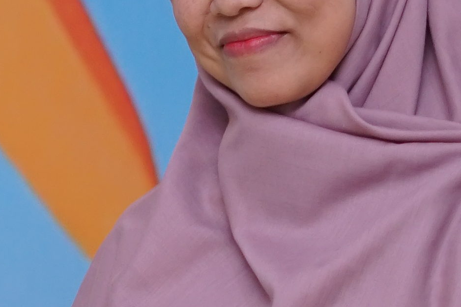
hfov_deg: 6.4
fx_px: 4097
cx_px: -114
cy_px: 63
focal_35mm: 320
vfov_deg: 4.3
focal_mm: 50
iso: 400
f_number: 1.8
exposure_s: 1/100
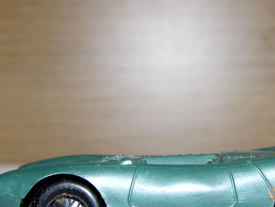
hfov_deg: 20.4
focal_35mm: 96
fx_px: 763
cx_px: 182
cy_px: 115
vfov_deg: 15.4
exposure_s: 1/60
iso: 100
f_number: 3.9
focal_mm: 10.4
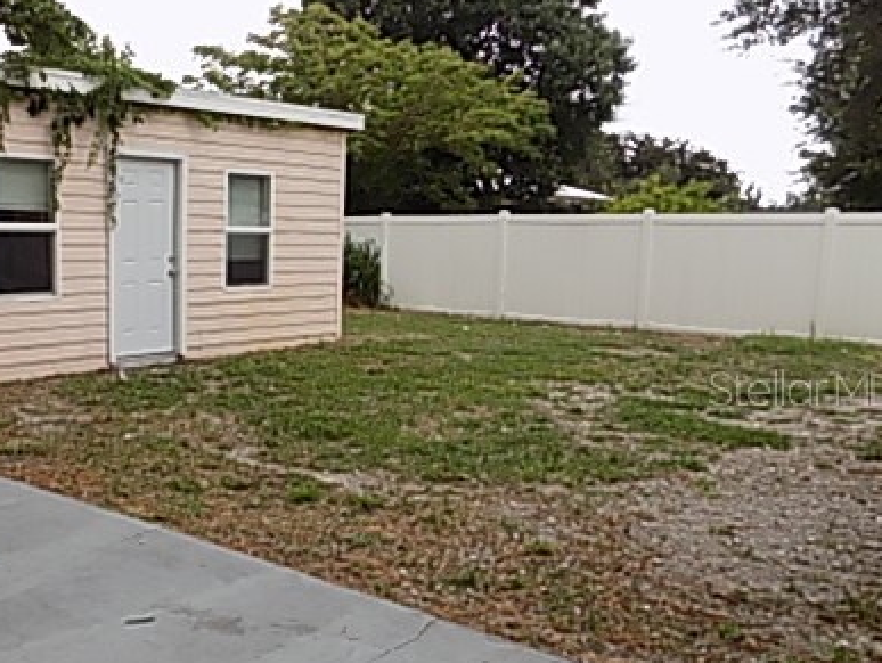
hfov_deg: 46.7
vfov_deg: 37.7
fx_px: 969
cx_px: 194
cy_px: 387
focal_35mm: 38
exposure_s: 1/200
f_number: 3.1
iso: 80
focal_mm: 4
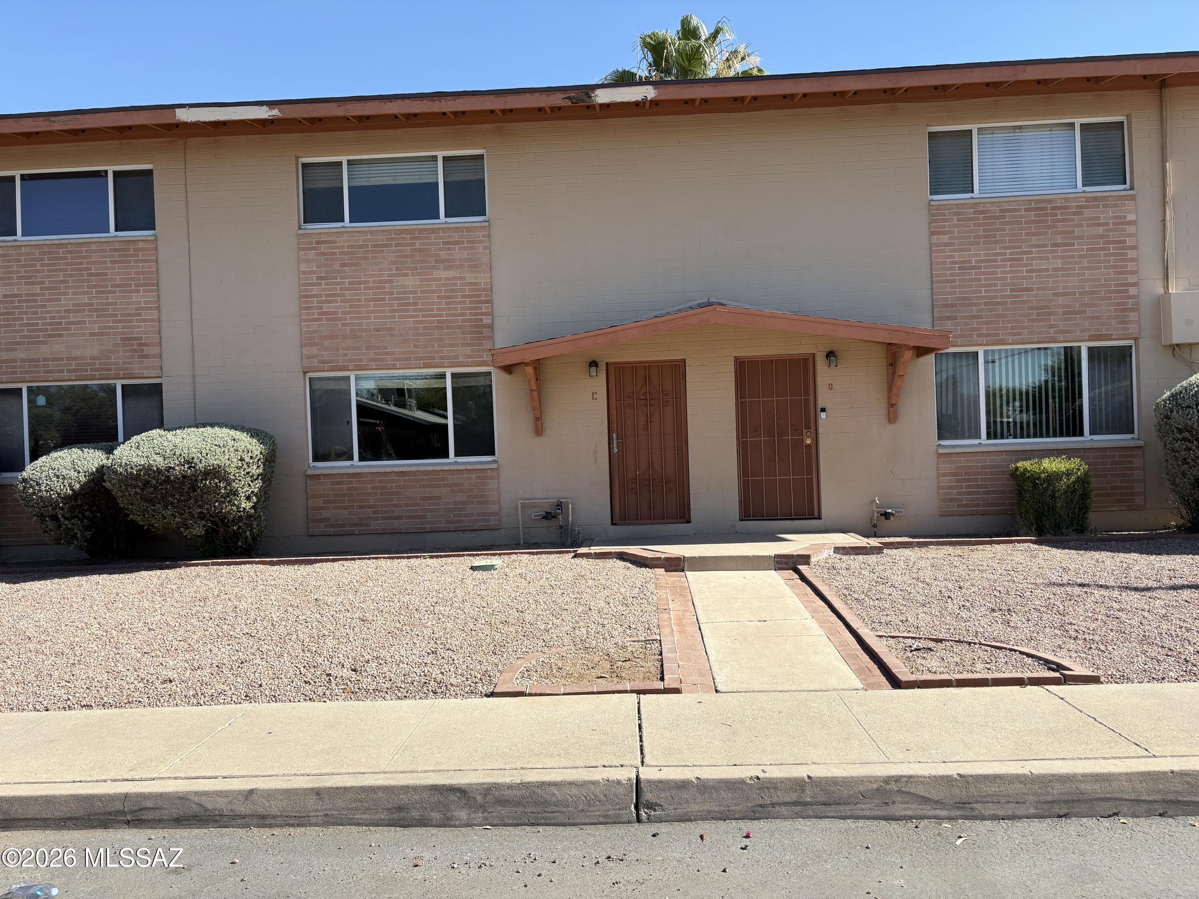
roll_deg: +1.3
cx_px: 600
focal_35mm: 26
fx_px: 901
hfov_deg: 67.3
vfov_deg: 53.1
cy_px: 450
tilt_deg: +0.6
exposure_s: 1/2364
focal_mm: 5.96
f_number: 1.6
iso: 50
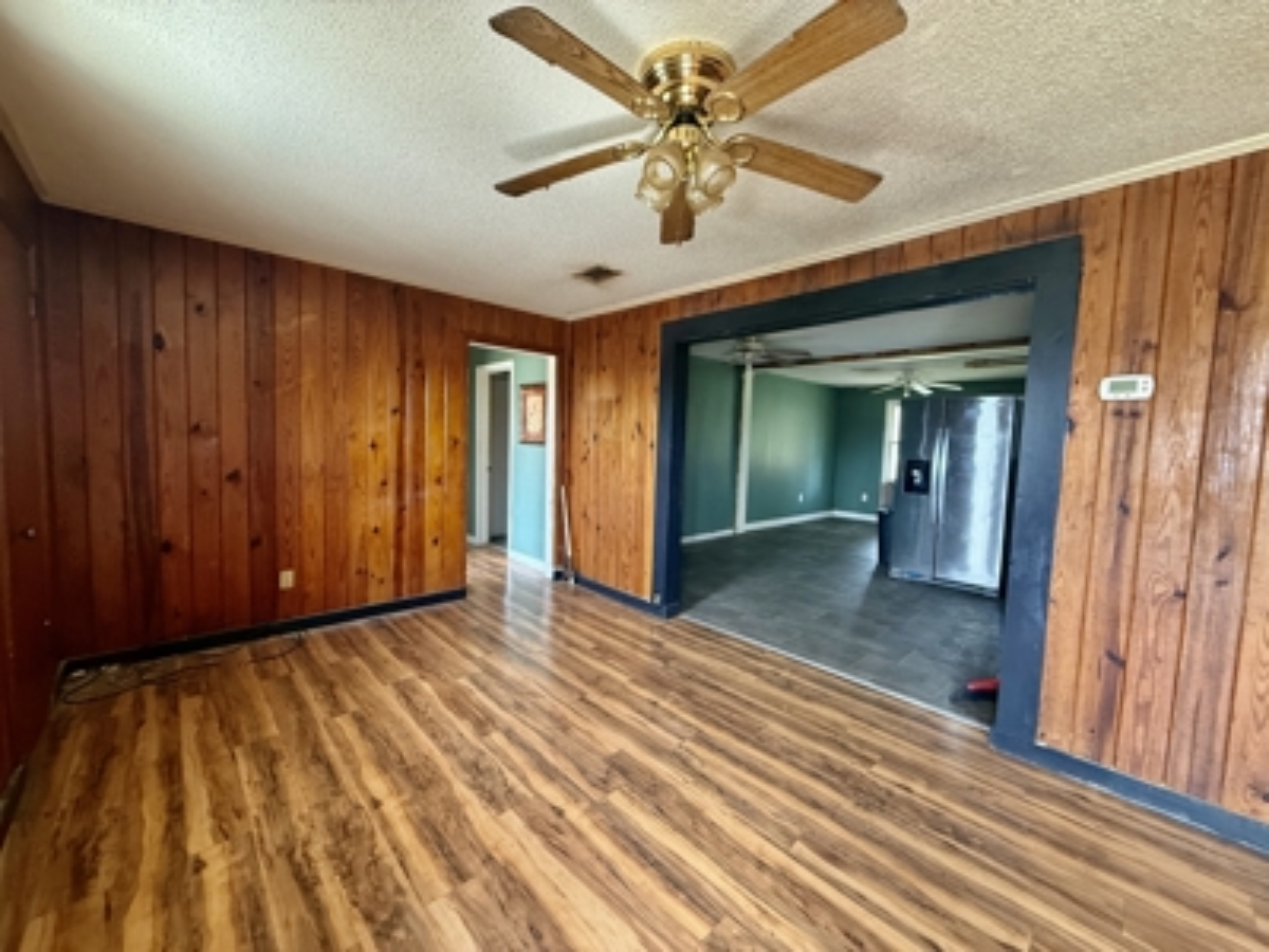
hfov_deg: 102.1
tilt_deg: -3.3
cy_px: 476
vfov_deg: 85.7
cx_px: 634
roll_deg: -2.0
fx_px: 513
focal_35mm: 14
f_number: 2.2
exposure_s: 1/60
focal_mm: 2.22
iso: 400
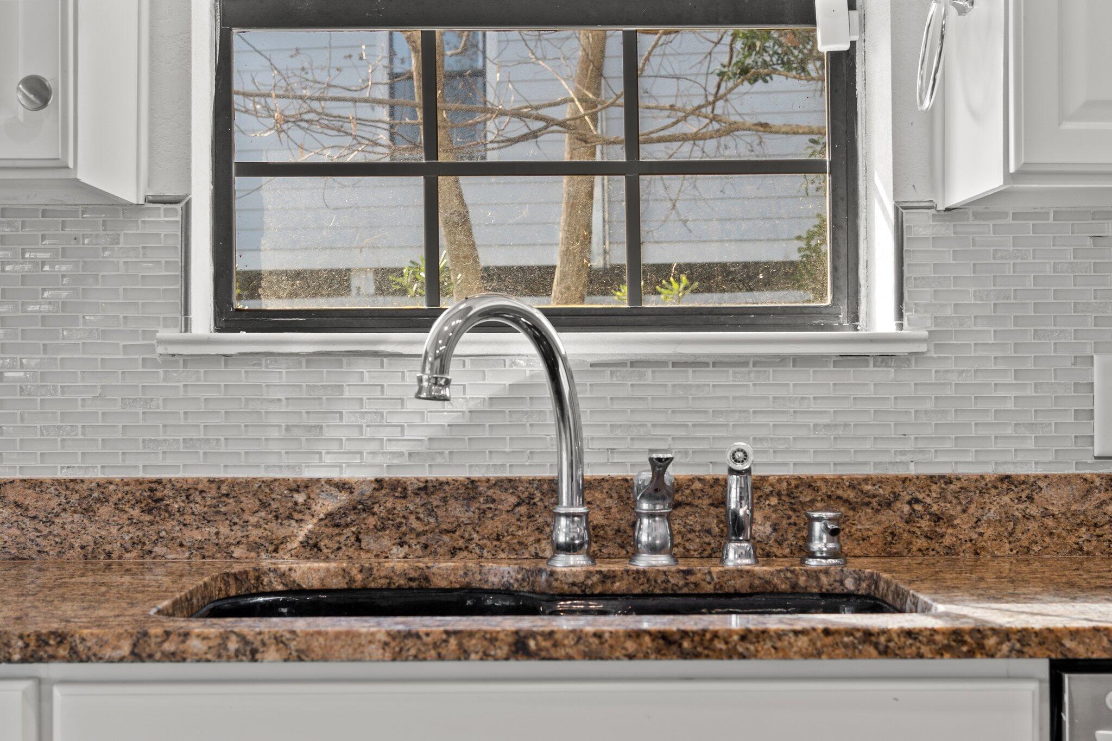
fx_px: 1606
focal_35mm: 52
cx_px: 556
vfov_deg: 26.0
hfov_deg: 38.2
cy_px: 370
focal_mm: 35
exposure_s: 1/15
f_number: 5.6
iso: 160
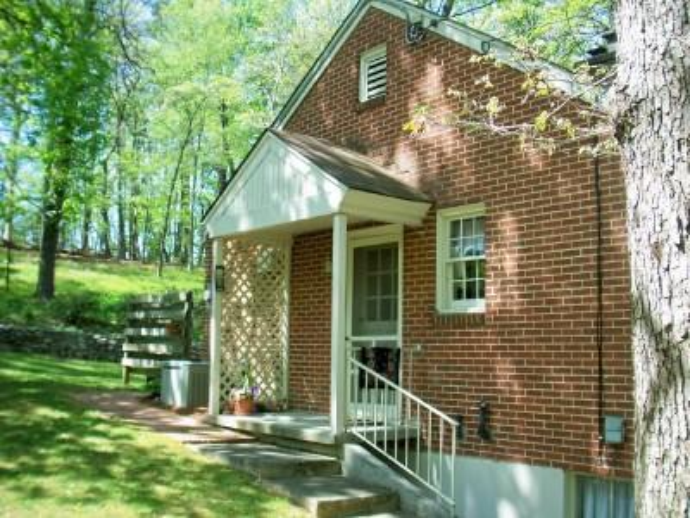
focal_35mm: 38
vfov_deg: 37.7
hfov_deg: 49.0
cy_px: 259
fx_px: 757
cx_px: 345
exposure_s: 1/100
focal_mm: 6.3
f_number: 3.9
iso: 64
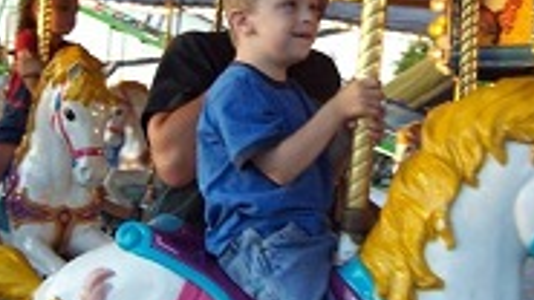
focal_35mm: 85
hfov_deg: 25.0
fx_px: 1203
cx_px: 326
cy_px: 82
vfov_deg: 14.2
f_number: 2.8
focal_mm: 6.3
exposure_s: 1/125
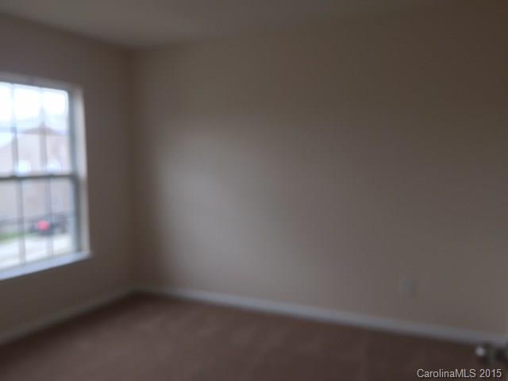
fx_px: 426
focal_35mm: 29
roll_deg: +1.2
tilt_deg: -4.6
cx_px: 254
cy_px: 190
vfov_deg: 48.2
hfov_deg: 61.7
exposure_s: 1/60
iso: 32
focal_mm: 4.15
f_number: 2.2
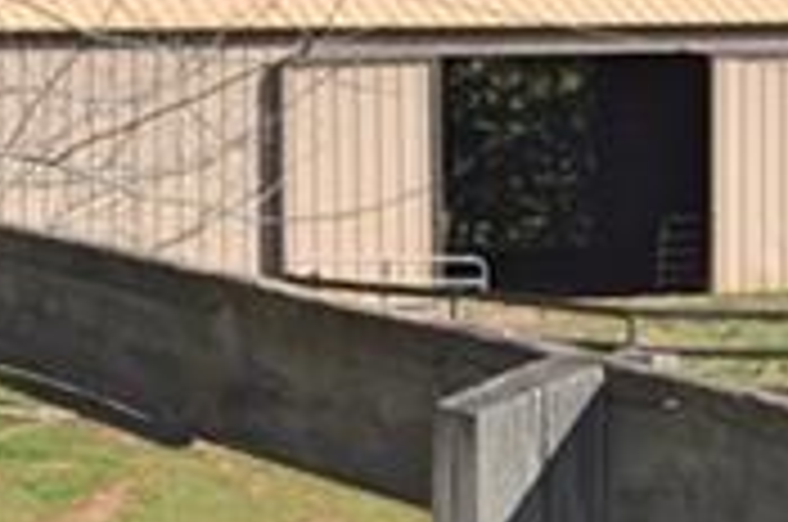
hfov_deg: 8.8
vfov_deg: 6.4
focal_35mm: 211
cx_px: 1945
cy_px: -198
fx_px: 4610
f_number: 8
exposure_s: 1/80
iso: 100
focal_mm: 24
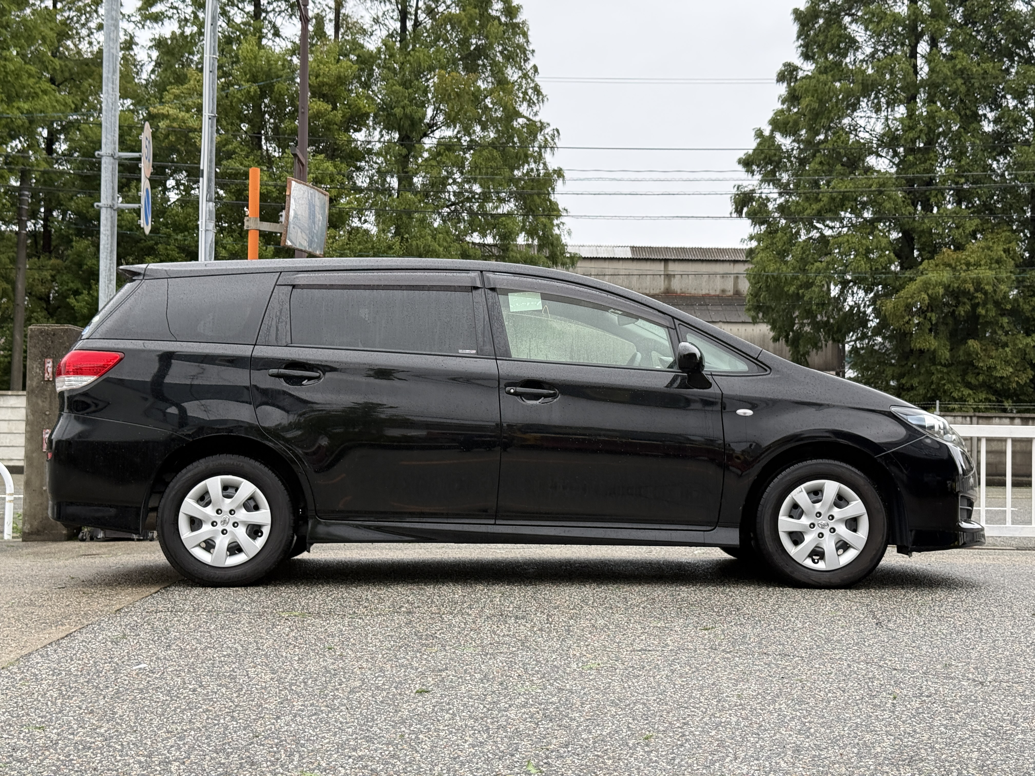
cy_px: 388
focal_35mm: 48
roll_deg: -1.2
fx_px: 1435
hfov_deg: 39.7
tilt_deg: +2.0
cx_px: 518
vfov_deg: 30.3
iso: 64
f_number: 1.78
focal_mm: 6.76
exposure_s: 1/240
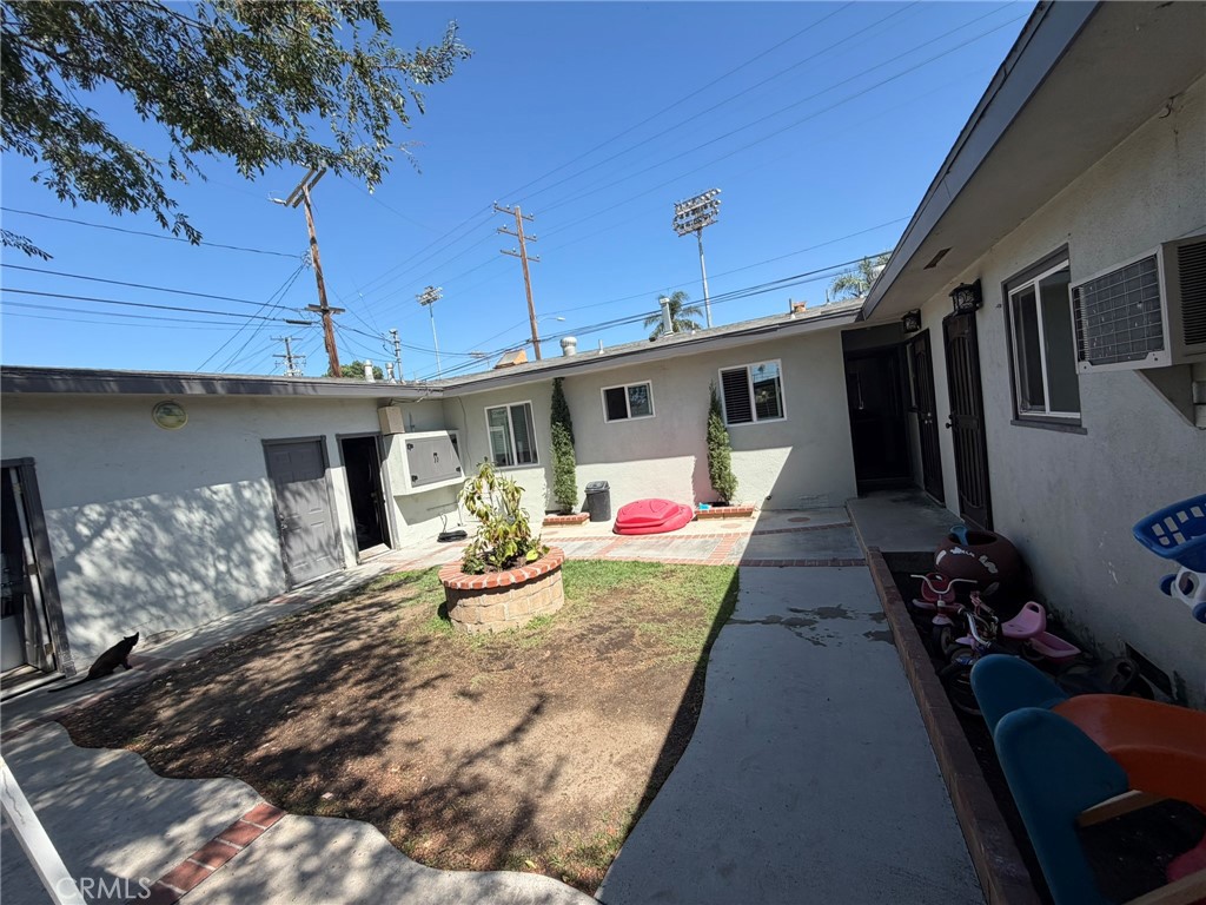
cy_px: 452
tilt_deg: +1.9
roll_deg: +9.0
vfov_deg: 85.7
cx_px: 603
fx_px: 488
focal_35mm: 14
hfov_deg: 102.1
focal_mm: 2.22
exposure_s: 1/770
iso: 32
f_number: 2.2
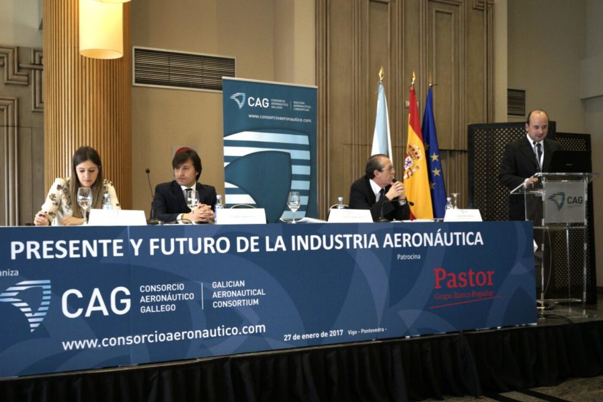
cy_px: 220
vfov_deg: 33.4
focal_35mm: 40
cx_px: 274
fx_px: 670
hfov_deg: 48.4
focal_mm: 35
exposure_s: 1/60
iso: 800
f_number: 4
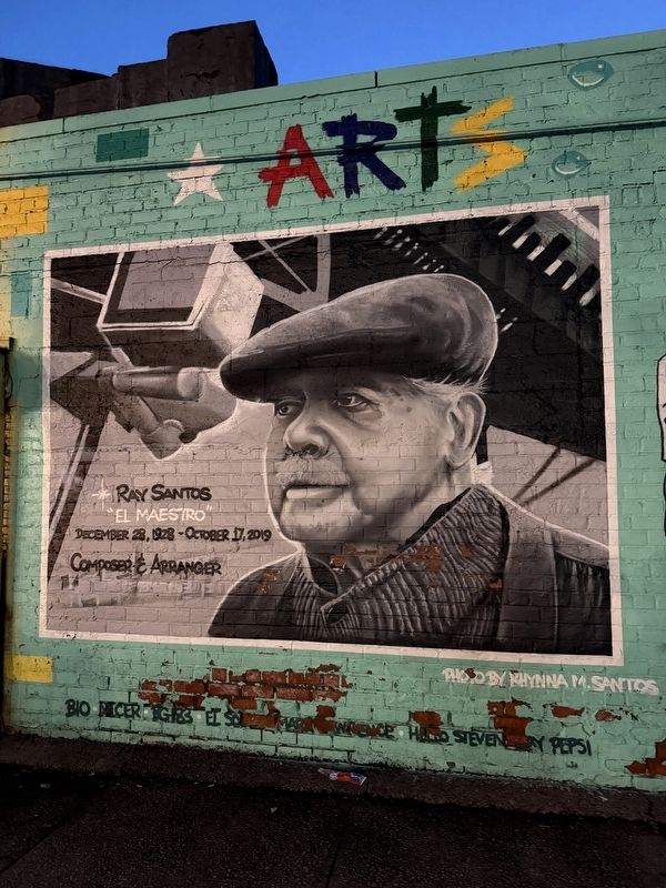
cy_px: 444
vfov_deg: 71.6
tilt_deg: +5.3
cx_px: 333
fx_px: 616
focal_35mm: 24
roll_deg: +0.8
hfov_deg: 56.8
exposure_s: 1/30
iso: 1000
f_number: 1.78
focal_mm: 6.76
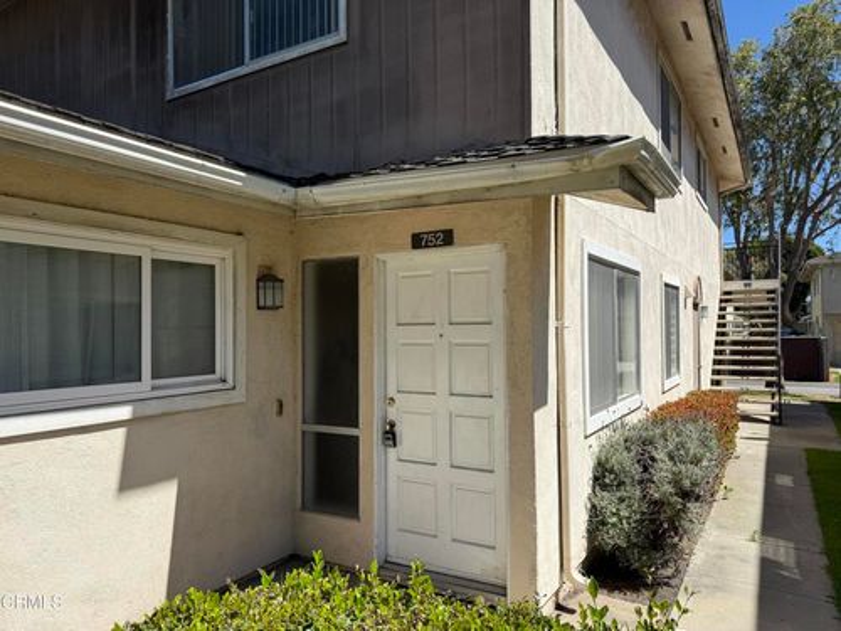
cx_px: 420
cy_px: 316
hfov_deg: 71.6
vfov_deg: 56.8
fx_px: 583
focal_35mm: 24
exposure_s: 1/4405
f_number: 1.78
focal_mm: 6.76
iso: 80
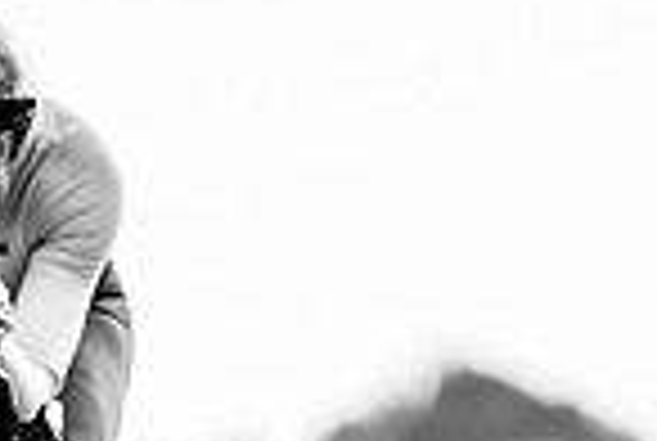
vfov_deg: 1.0
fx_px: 24614
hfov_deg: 1.5
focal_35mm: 1346
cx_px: -189
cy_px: 542
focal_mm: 200
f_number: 3.2
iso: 100
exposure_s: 1/1000
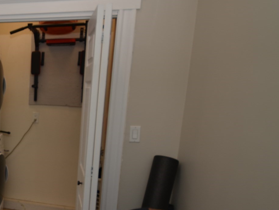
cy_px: 128
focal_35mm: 32
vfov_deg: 43.9
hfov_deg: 47.9
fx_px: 258
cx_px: 6
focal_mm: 10
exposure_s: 1/200
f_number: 3.5
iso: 100
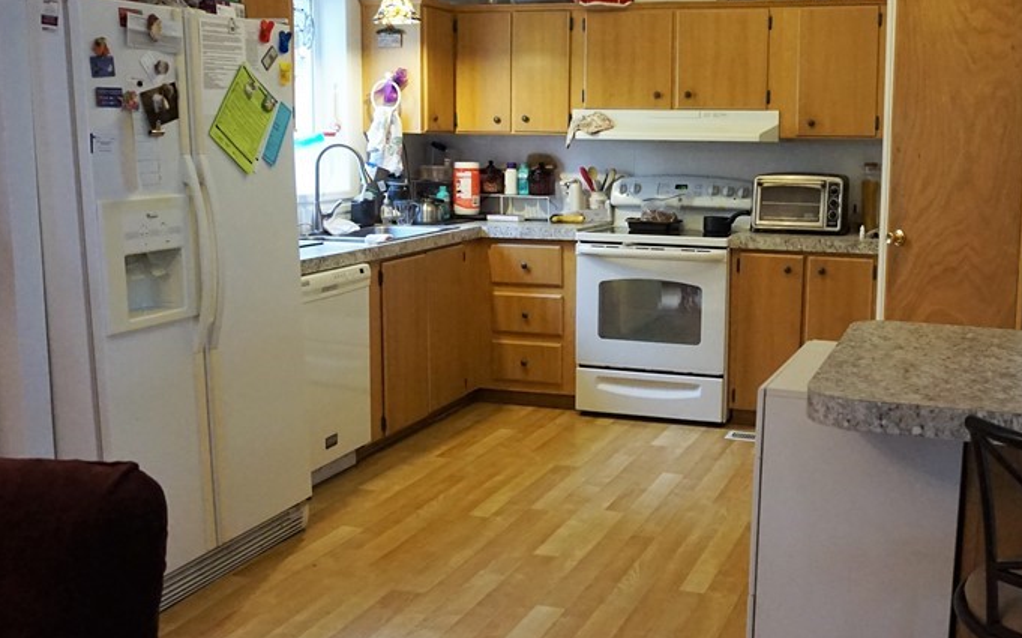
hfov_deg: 49.7
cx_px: 665
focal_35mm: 39
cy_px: 296
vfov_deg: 32.7
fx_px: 1086
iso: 2500
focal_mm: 16
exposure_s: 1/160
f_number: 3.5
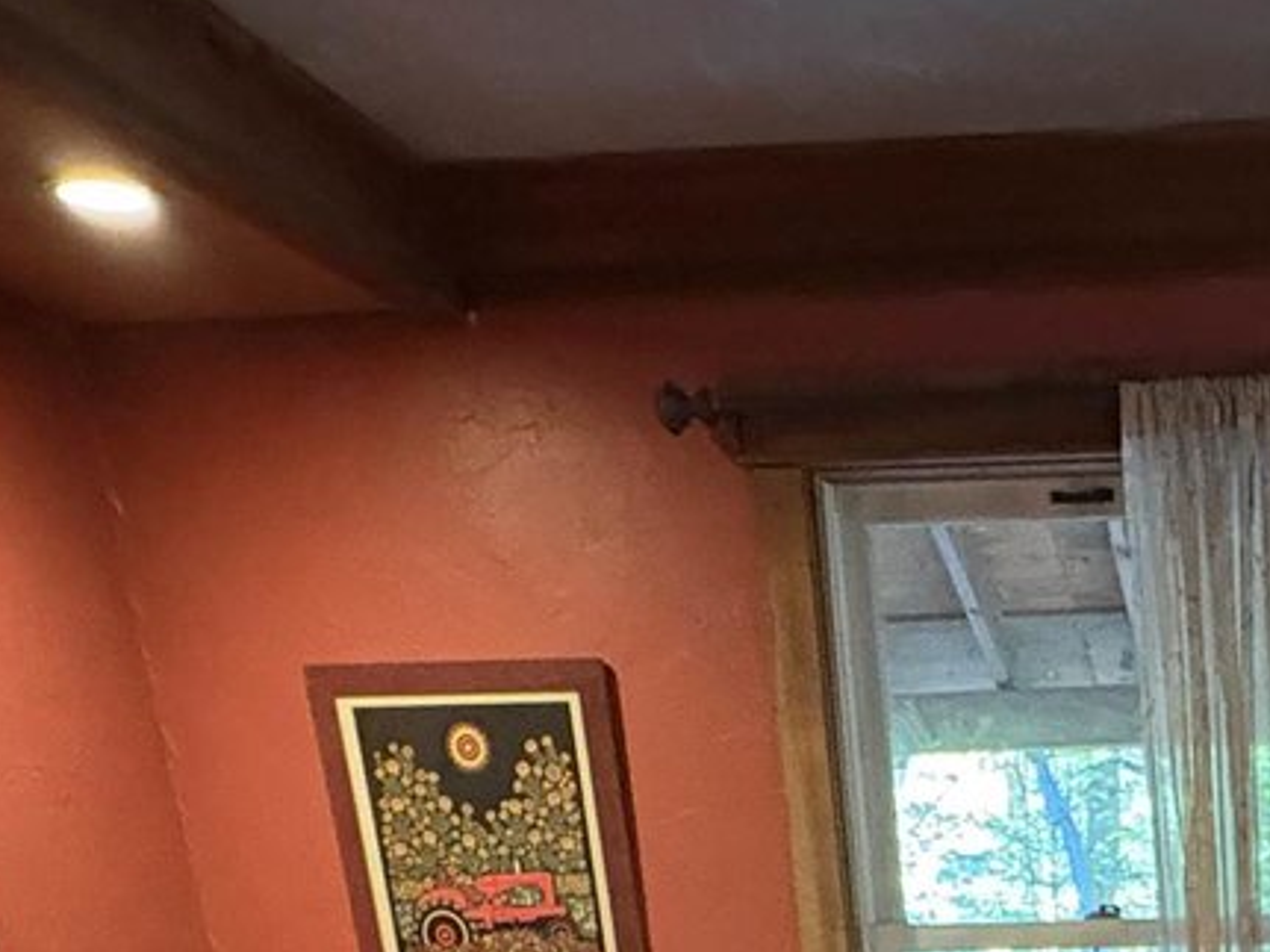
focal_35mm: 52
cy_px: 1689
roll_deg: +2.4
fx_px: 1907
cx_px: 1249
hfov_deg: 33.8
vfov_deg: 20.4
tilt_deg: -24.3
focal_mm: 2.22
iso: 800
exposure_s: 1/30
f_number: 2.2
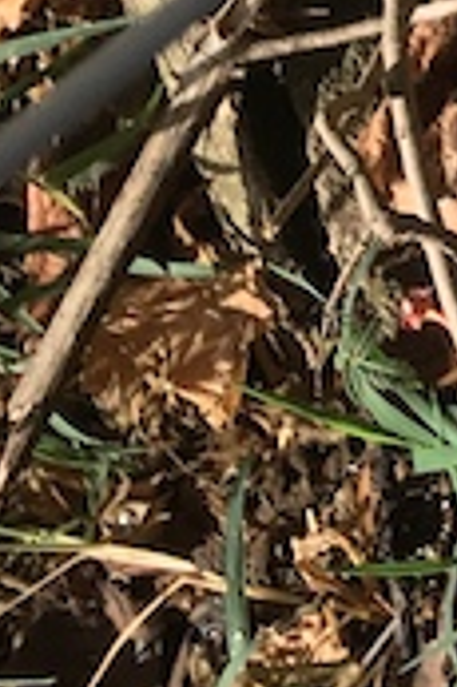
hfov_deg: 6.9
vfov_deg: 9.9
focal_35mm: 179
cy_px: -1025
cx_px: 1391
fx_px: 3415
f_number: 2.2
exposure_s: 1/874
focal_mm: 4.15
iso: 25
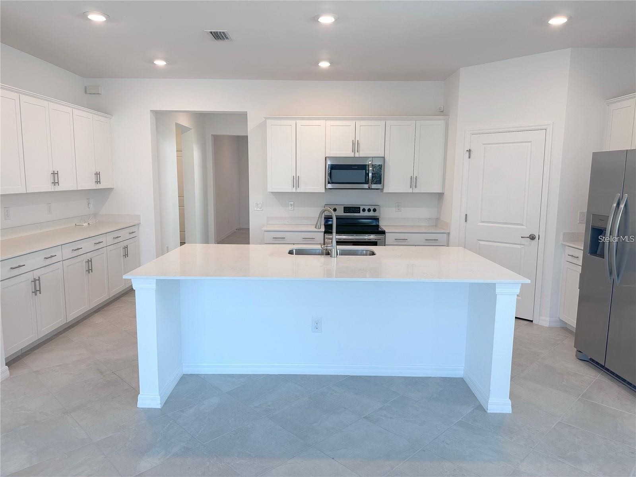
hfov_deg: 71.6
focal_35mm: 24
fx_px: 441
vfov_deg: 56.8
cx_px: 318
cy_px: 238
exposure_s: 1/120
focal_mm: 6.86
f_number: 1.78
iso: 80
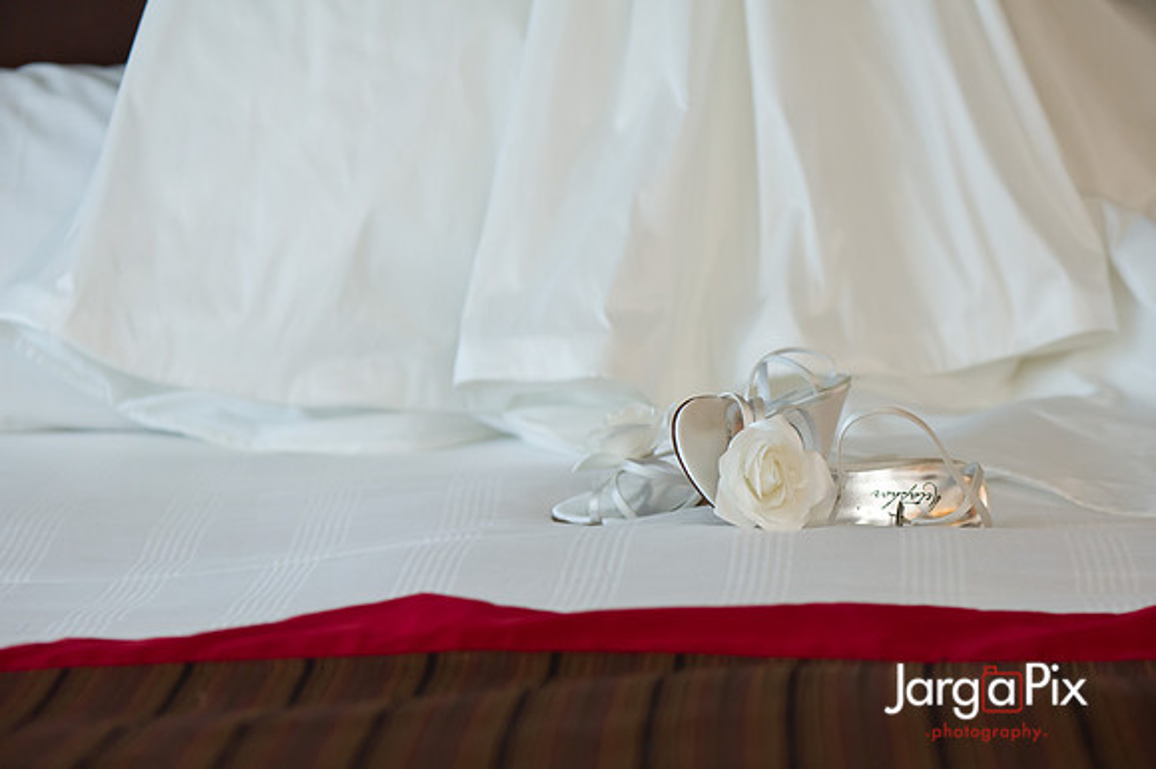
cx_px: 578
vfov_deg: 13.0
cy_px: 384
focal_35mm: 105
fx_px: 3370
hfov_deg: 19.5
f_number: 4
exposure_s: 1/125
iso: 1600
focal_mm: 105
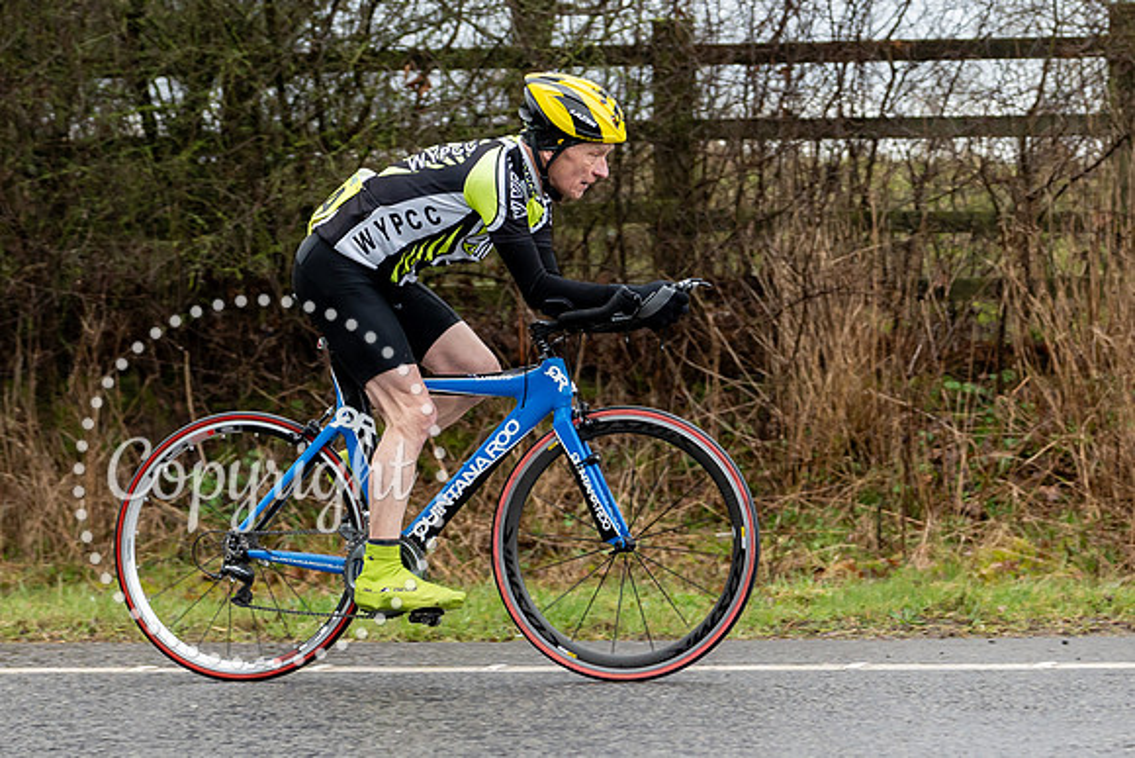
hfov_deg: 12.1
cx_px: 536
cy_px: 340
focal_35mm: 170
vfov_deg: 8.1
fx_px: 5358
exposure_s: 1/1000
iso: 800
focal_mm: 84
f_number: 3.2
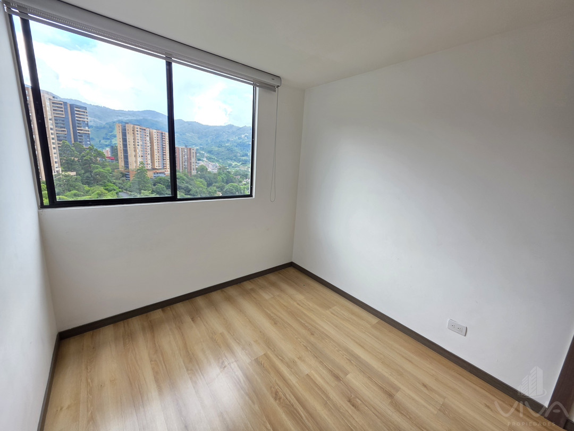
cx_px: 287
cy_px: 216
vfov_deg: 89.9
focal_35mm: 13
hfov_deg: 106.2
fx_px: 216
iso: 40
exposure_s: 1/120
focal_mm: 2.2
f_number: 1.9
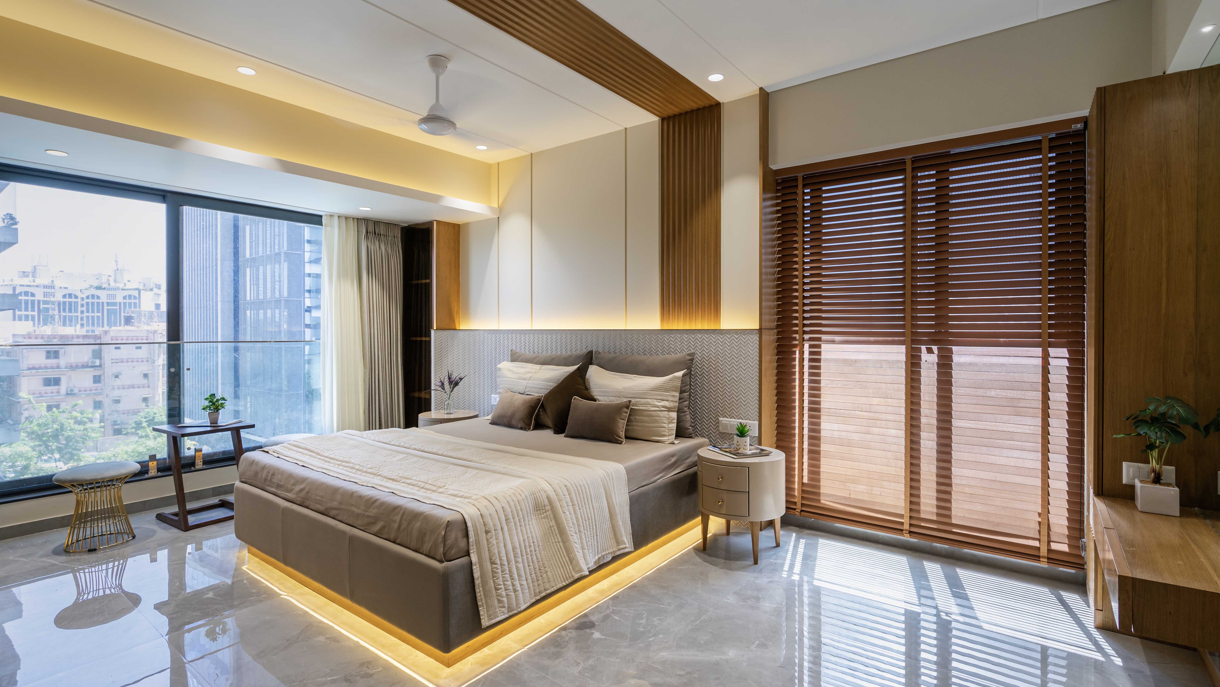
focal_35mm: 17
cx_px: 607
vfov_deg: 63.9
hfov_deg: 95.9
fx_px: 550
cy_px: 335
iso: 200
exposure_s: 1/125
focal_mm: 16
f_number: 7.1
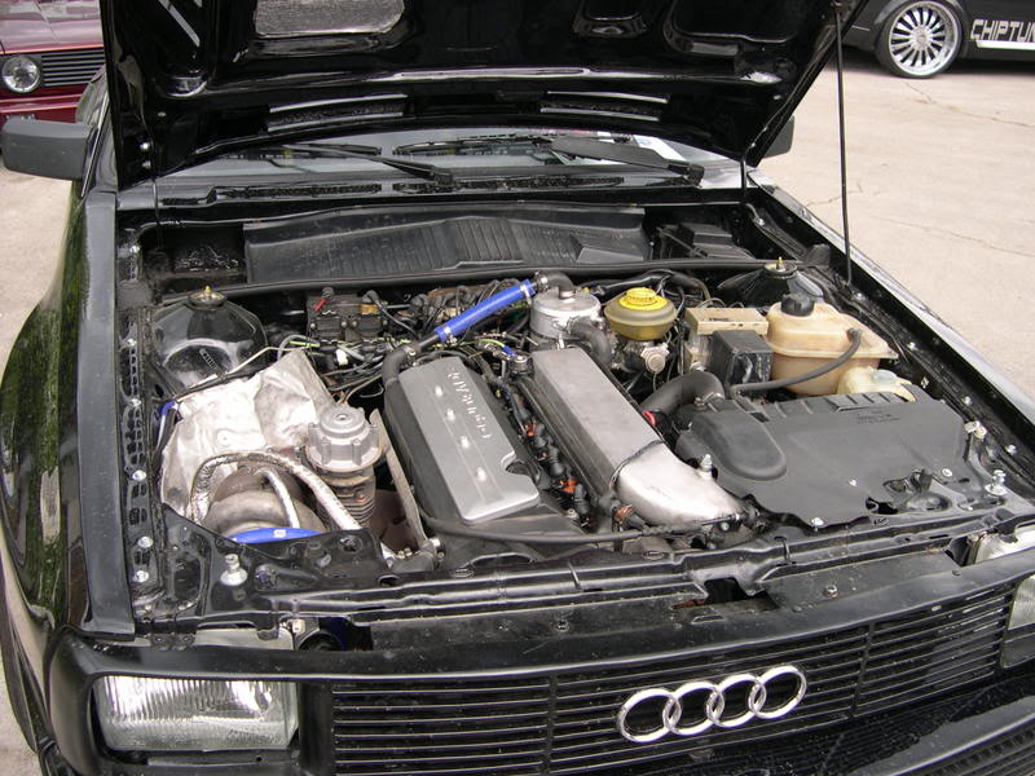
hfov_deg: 49.0
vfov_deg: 37.7
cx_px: 518
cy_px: 388
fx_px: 1136
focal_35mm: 38
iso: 100
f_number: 2.8
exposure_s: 1/220
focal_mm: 8
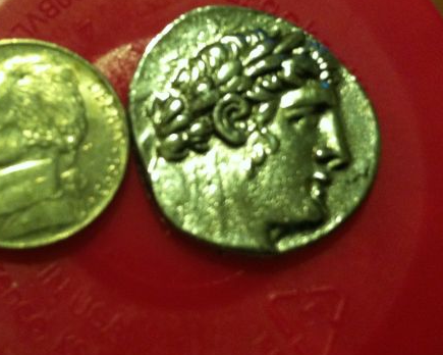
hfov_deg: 39.2
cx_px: 162
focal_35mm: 47
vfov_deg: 32.1
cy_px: 157
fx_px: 616
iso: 500
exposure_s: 1/15
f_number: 2.8
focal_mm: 3.85
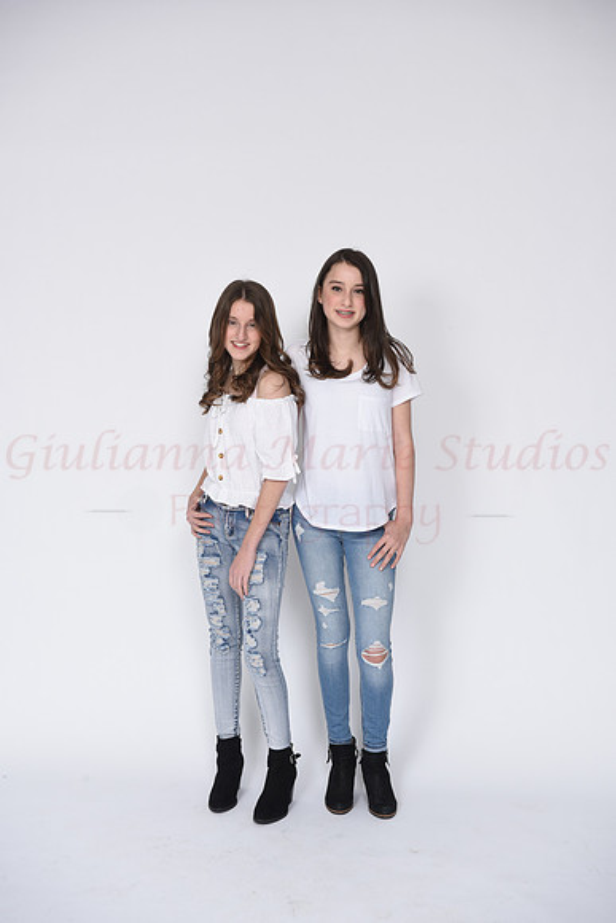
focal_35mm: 48
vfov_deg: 41.1
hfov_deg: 28.1
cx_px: 308
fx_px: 1231
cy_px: 462
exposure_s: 1/100
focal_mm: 48
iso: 160
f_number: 8
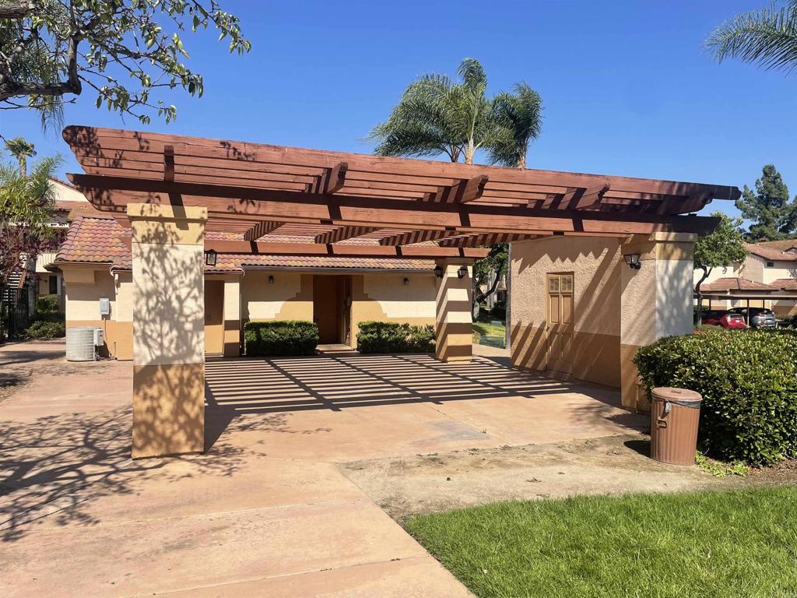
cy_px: 299
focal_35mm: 26
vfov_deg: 53.1
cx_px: 398
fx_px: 599
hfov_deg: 67.3
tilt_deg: -0.2
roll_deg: -0.1
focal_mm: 4.2
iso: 32
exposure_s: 1/3861
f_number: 1.6
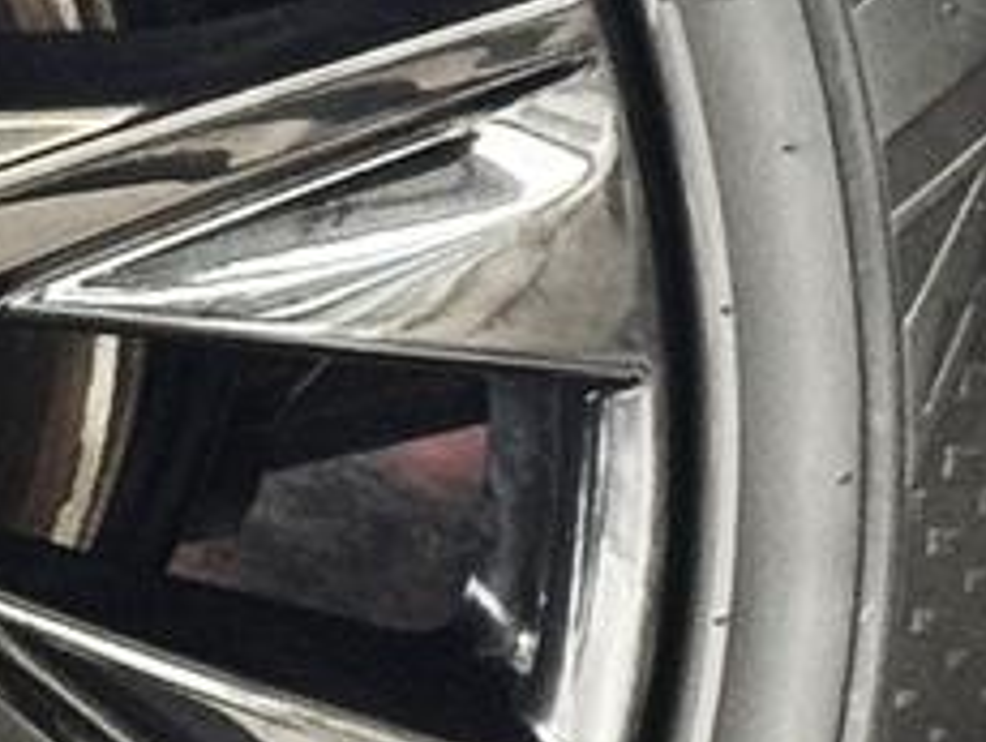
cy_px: 317
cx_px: -514
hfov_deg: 4.4
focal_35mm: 450
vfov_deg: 3.3
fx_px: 12831
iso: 200
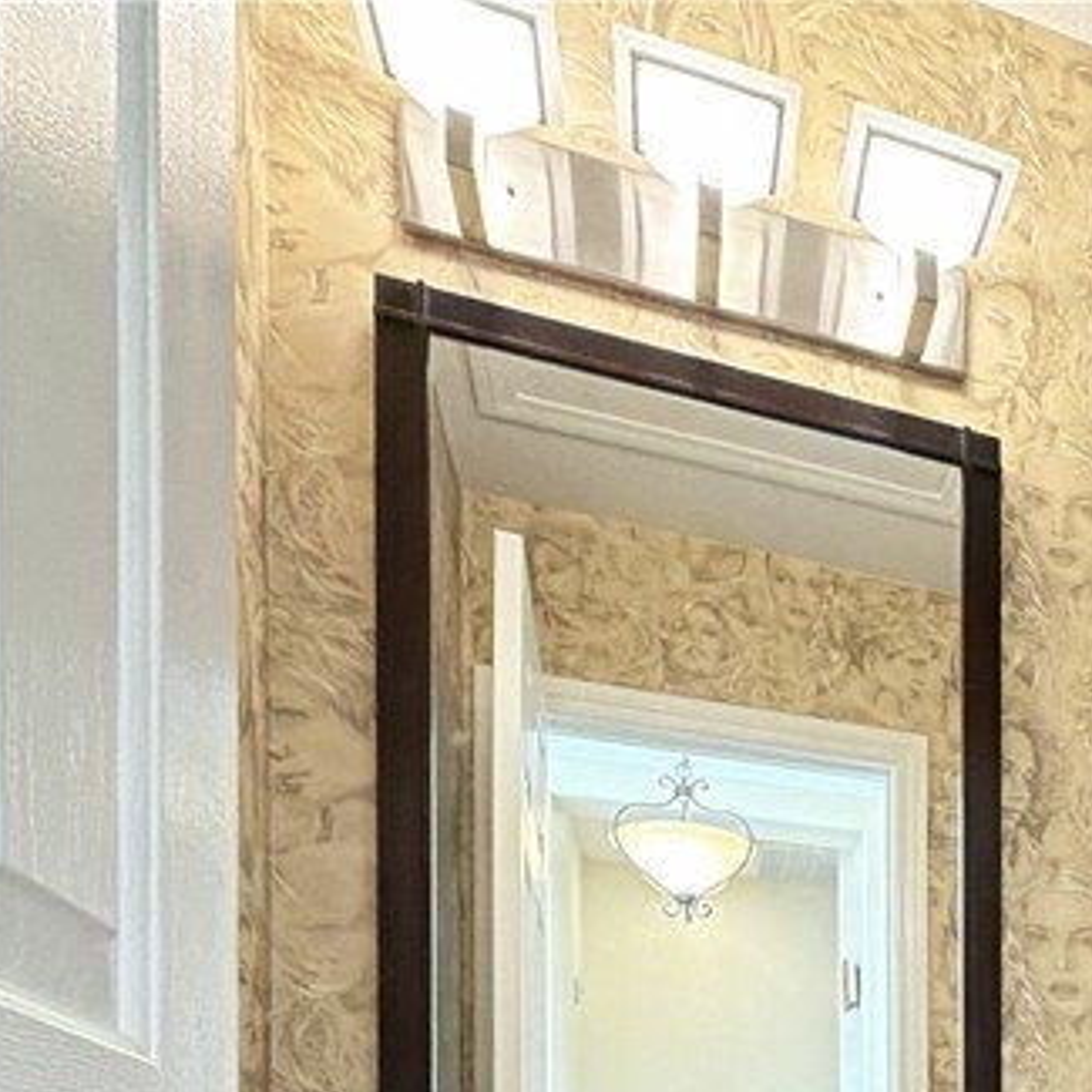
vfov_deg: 34.8
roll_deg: +0.3
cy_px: 1287
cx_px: 1314
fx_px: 1392
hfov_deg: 34.3
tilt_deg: -0.2
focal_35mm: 39
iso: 1000
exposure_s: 1/60
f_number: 2.2
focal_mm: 2.22
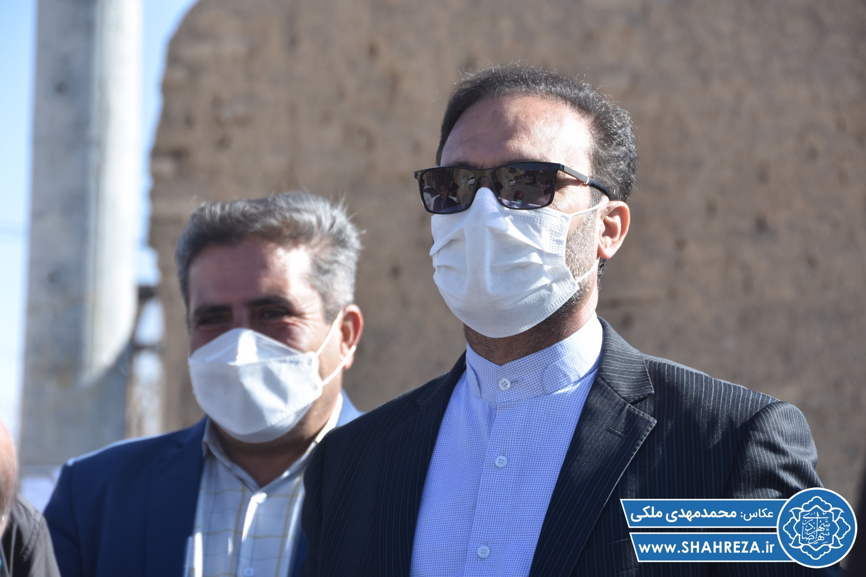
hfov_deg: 12.2
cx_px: 433
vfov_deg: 8.2
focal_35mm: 168
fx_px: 4041
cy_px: 288
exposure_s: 1/500
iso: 360
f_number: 8
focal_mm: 112
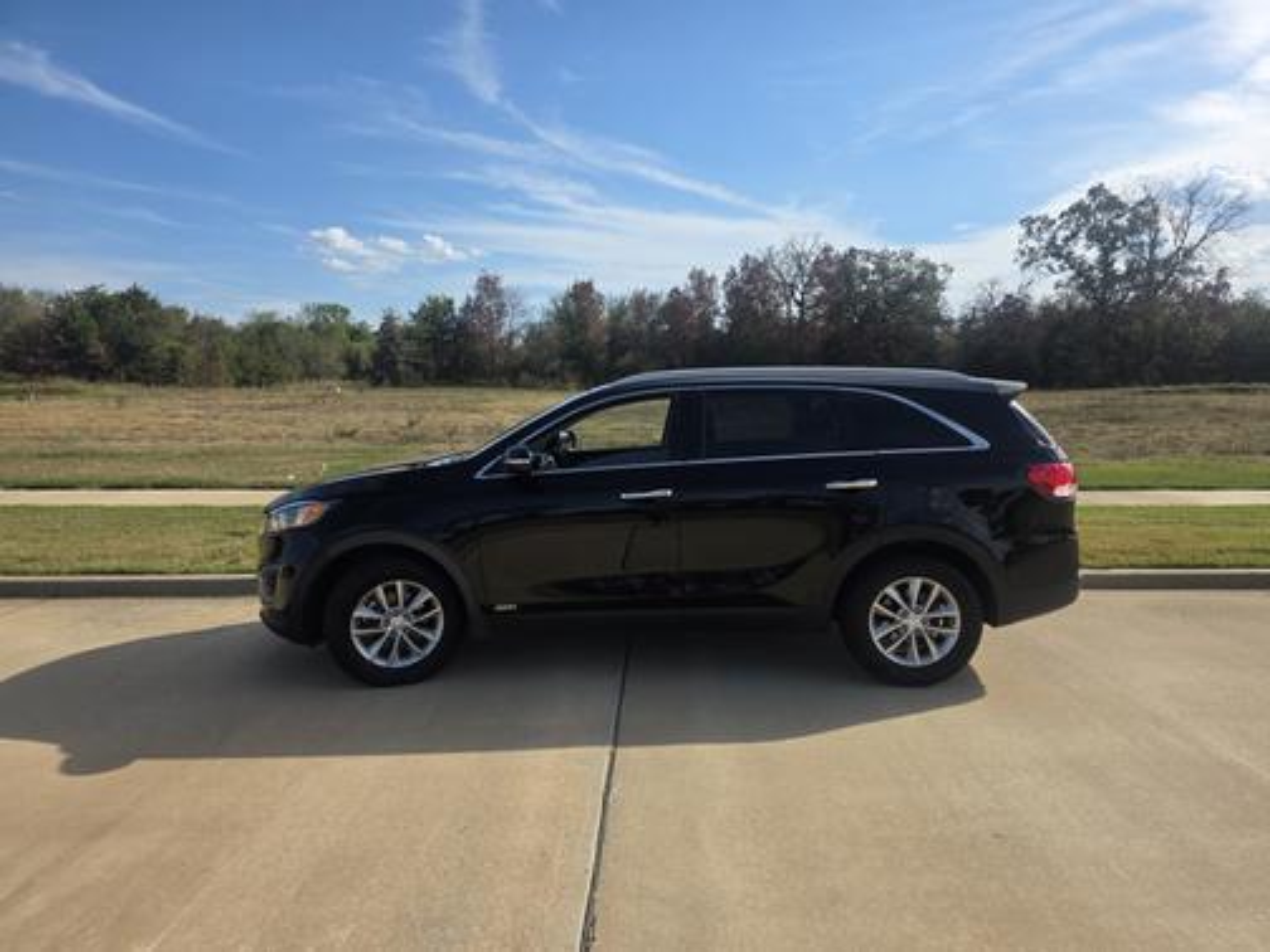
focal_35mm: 23
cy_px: 476
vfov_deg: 58.9
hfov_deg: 73.9
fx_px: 844
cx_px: 635
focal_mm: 6.3
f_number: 1.7
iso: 80
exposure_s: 1/5958
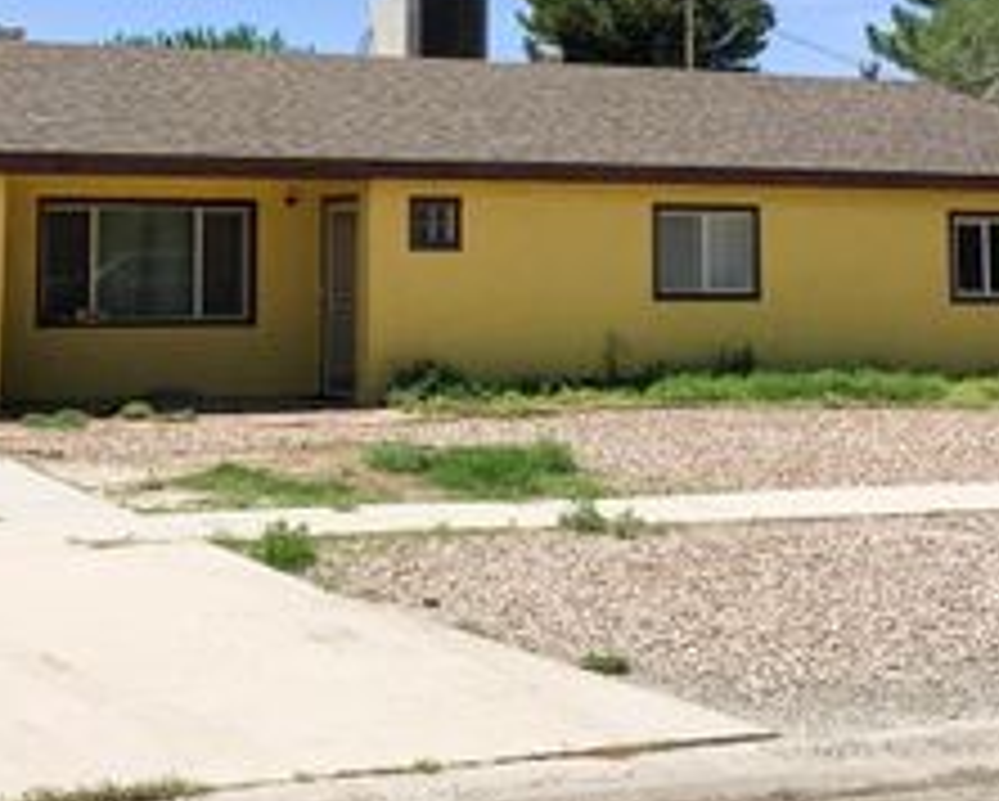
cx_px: 360
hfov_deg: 27.8
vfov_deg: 21.9
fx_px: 2012
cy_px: 52
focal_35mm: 68
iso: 25
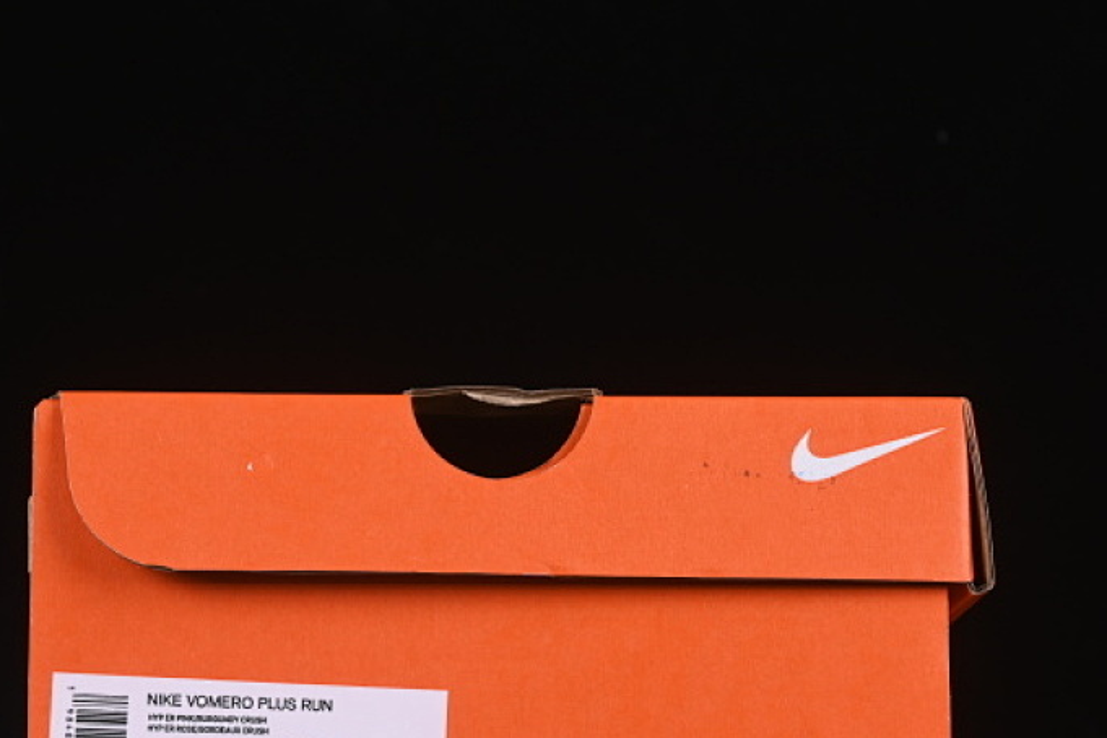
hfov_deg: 17.2
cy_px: 543
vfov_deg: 11.5
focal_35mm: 119
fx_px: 3659
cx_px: 510
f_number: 8
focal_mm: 50
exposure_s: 1/80
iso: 160
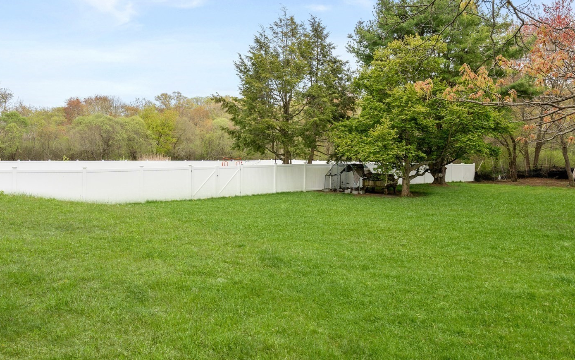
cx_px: 320
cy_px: 160
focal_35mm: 24
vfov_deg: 51.0
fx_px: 376
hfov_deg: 74.5
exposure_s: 1/160
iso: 320
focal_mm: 16
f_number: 7.1
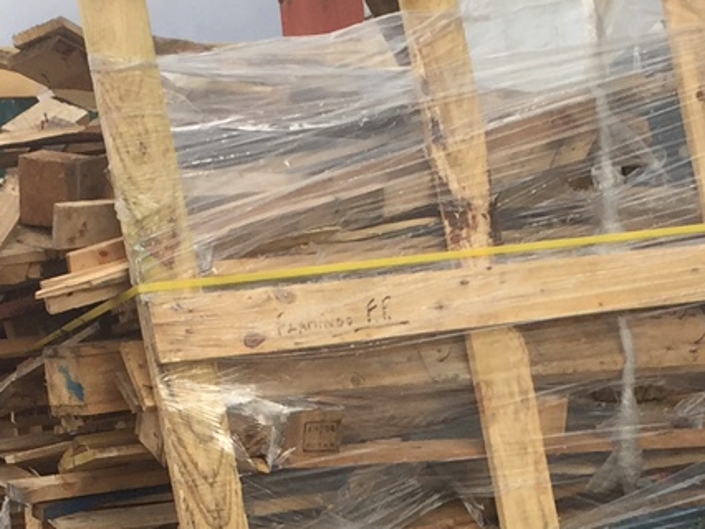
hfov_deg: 17.6
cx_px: 530
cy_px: 683
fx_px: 2262
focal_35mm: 111
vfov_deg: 12.9
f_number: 2.2
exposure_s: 1/581
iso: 32
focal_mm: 4.15
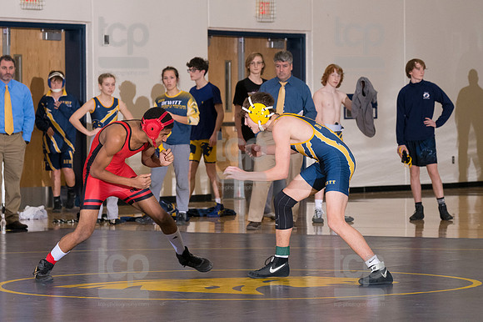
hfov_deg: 10.6
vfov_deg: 7.0
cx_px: 242
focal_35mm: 195
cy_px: 161
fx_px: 2615
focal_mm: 130
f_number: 5.6
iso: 2000
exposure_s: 1/250
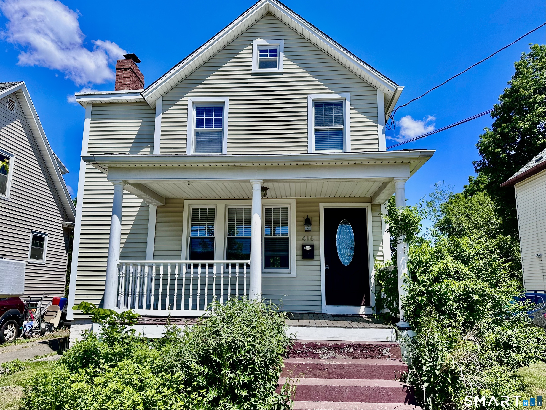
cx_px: 273
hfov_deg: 71.6
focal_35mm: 24
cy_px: 205
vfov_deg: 56.8
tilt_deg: +12.2
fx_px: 379
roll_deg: -0.7
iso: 80
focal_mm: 6.86
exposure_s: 1/5000
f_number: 1.78
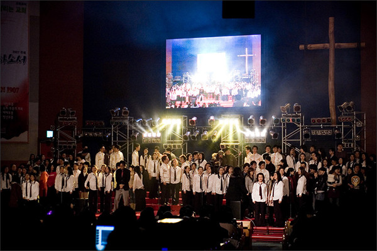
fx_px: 785
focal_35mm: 75
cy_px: 126
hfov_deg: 27.0
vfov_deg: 18.2
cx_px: 188
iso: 800
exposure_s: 1/180
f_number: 2.8
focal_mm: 50
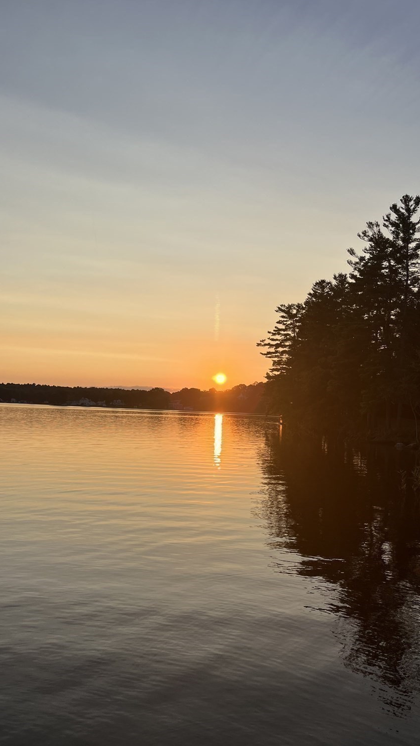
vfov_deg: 66.1
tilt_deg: +3.3
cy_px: 373
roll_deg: -2.0
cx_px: 221
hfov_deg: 40.2
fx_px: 574
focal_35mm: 29
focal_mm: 5.1
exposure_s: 1/2410
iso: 50
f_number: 1.6
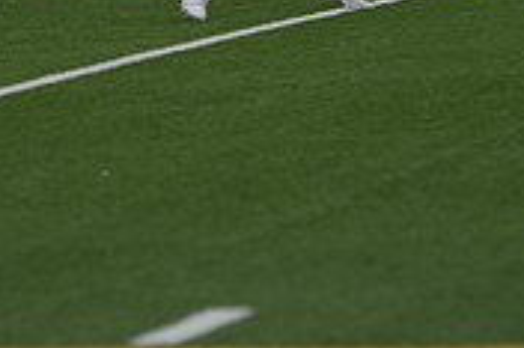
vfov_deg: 3.1
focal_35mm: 446
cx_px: 217
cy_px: -216
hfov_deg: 4.6
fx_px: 6486
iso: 64
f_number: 2.8
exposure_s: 1/200
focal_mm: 135
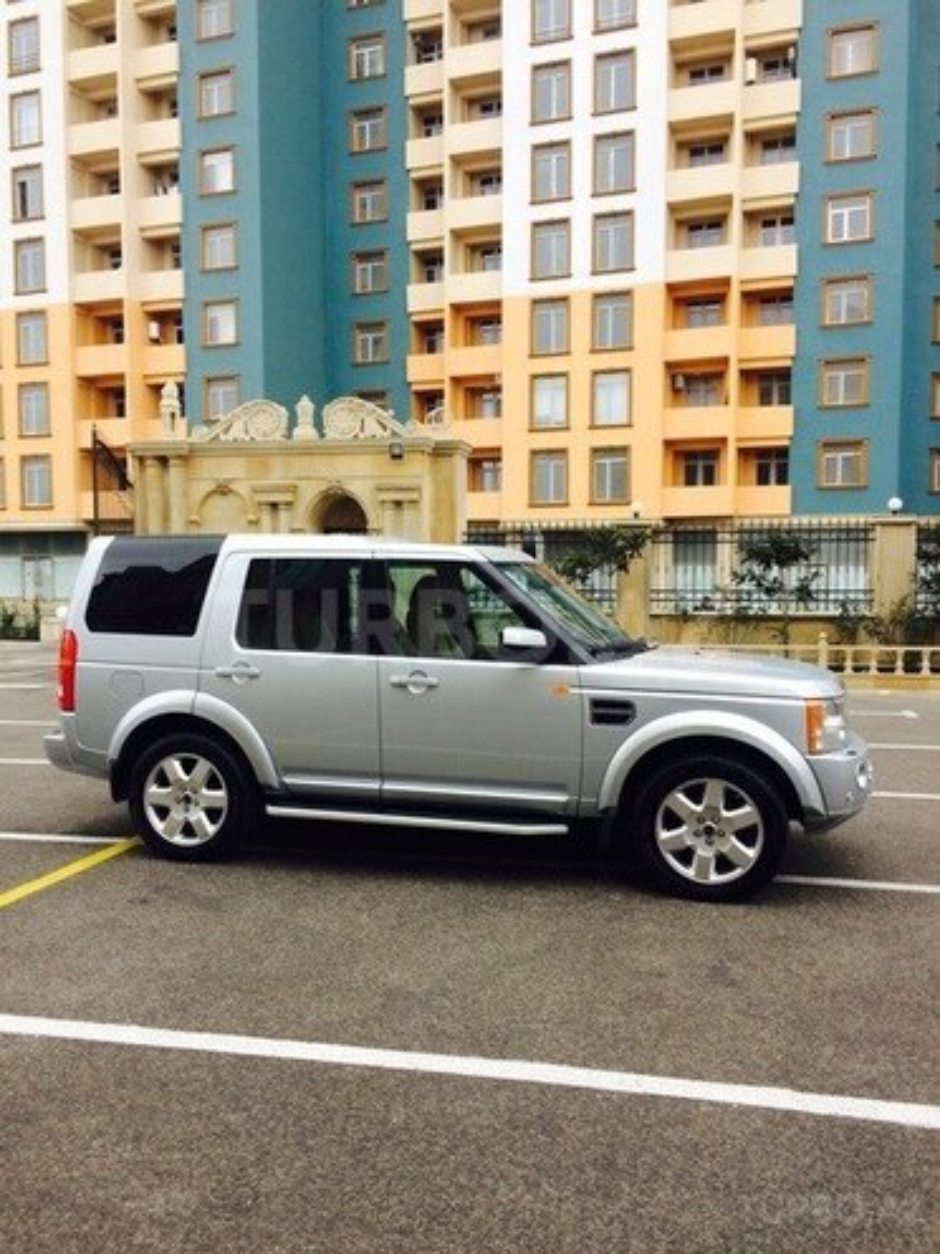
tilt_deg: -4.3
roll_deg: +1.8
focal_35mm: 29
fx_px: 1050
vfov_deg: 61.7
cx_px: 470
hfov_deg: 48.2
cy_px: 627
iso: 40
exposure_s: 1/50
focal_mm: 4.15
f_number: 2.2
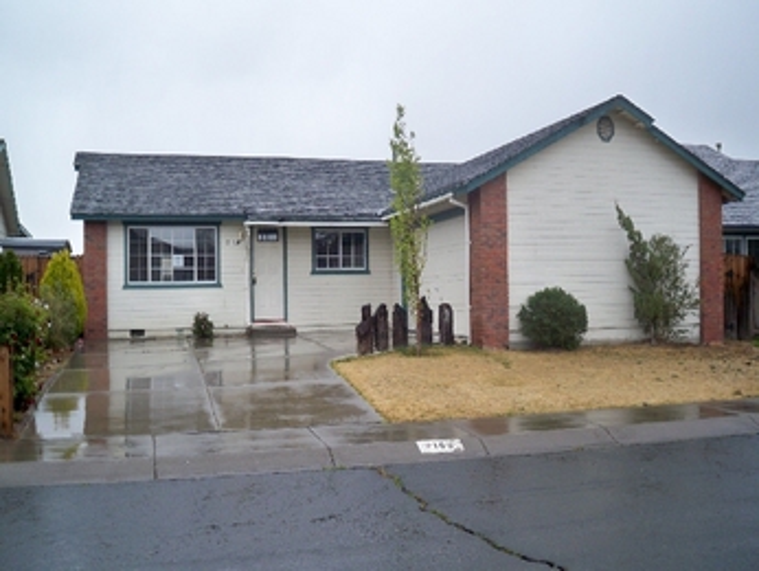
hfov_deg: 52.6
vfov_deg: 40.7
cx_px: 380
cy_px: 286
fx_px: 768
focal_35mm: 35
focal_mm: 6.3
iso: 64
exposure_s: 1/125
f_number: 3.1
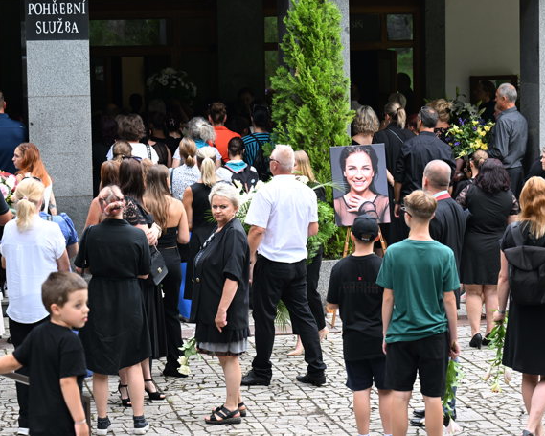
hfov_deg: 16.7
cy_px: 218
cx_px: 281
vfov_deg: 13.4
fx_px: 1855
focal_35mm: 115
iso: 1000
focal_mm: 101
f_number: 5
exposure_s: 1/800
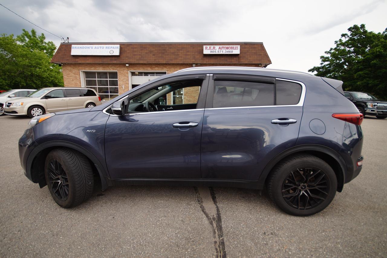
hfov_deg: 100.4
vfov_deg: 77.3
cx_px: 194
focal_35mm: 15
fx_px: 161
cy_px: 129
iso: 100
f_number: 5
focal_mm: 10
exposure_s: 1/80
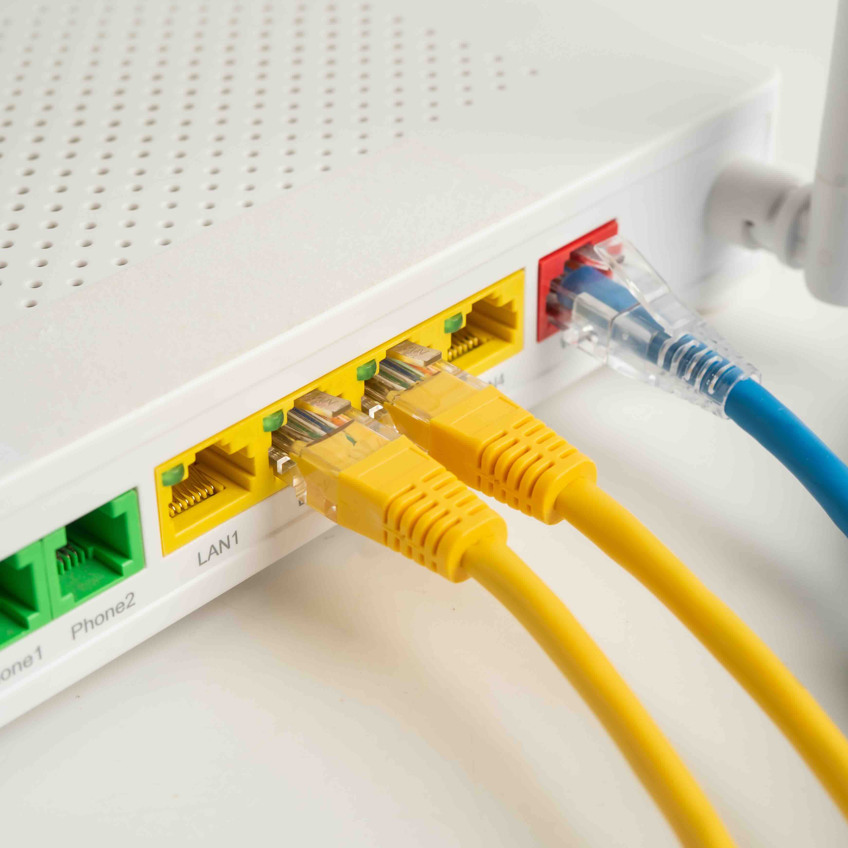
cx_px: 492
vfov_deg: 23.7
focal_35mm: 73
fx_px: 2023
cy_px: 453
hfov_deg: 23.6
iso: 100
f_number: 8
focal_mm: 50
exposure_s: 1/80
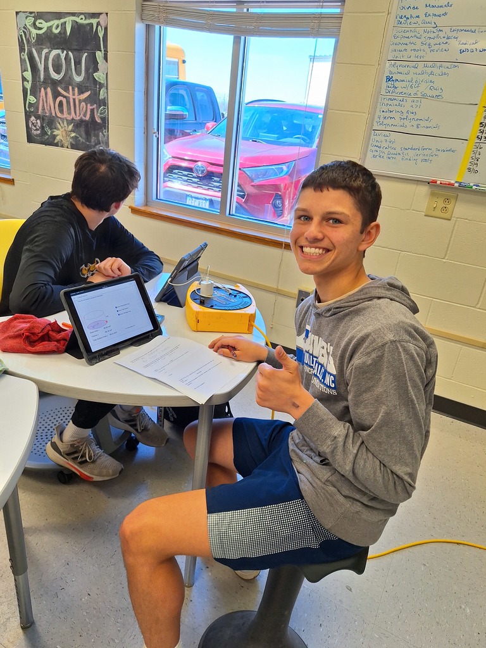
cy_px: 324
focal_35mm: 23
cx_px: 243
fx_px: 431
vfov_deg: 73.9
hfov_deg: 58.9
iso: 50
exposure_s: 1/120
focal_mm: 5.54
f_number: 1.8
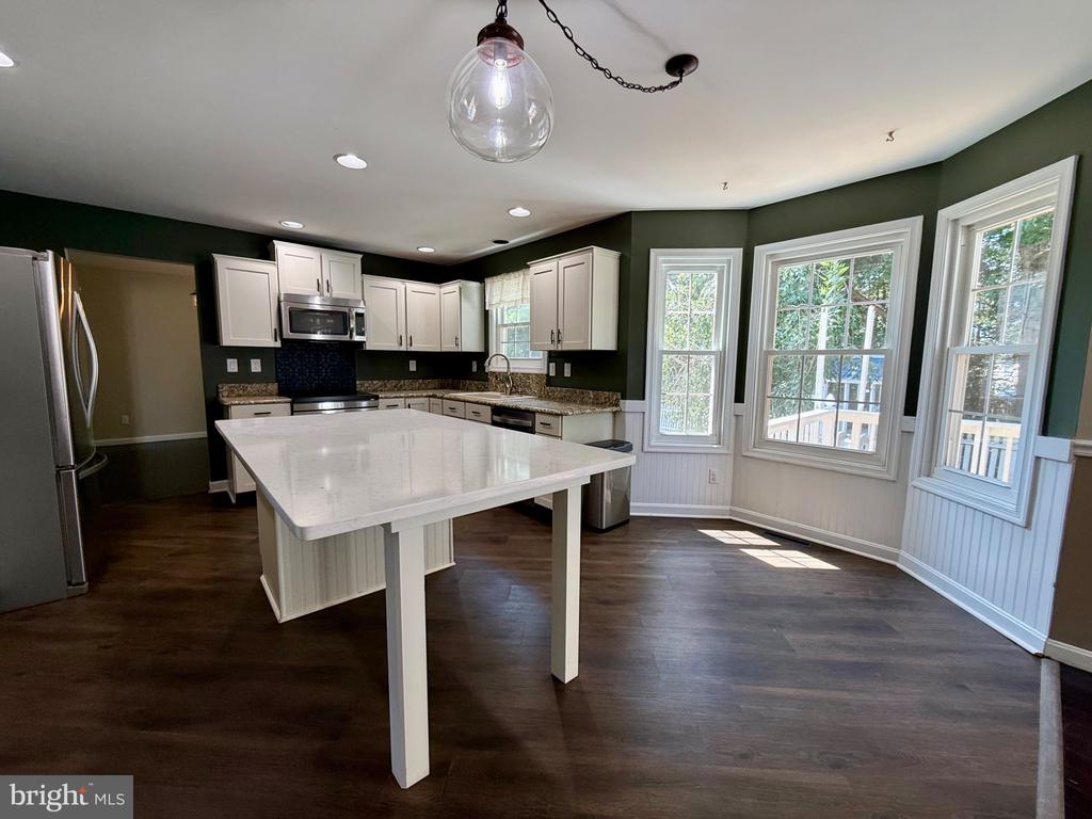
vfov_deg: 85.7
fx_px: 442
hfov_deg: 102.1
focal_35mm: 14
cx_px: 546
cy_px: 410
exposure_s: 1/120
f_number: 2.2
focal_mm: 2.22
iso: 125
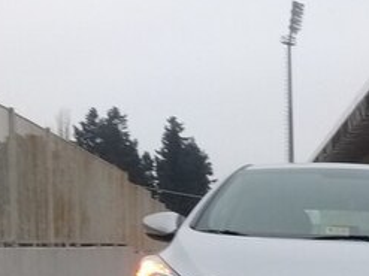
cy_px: 329
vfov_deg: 17.0
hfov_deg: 23.0
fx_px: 884
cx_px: 330
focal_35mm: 83
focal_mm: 3.3
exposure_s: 1/33
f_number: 2.2
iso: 125
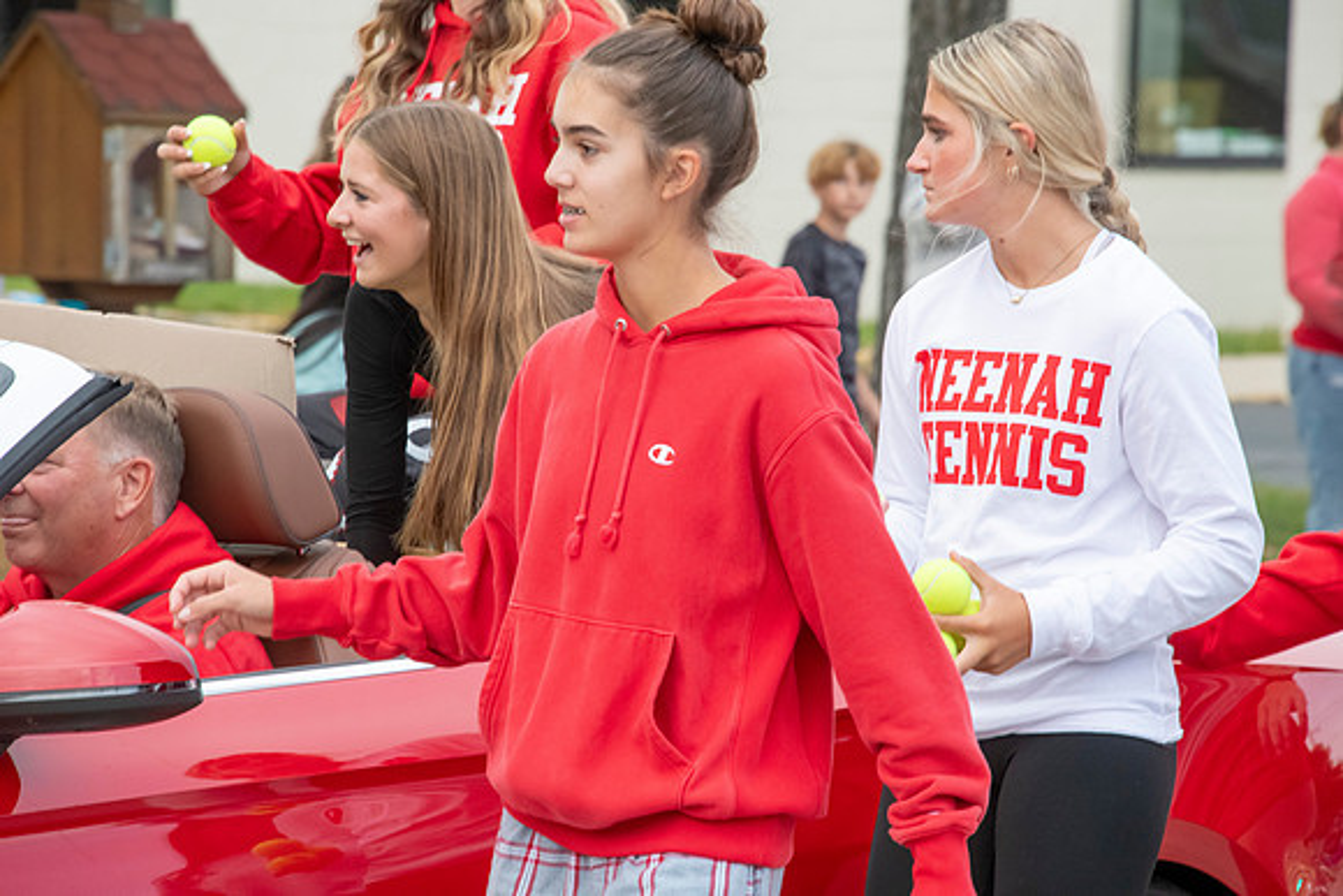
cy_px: 448
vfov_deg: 4.6
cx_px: 672
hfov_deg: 6.9
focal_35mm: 300
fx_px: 11194
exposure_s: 1/250
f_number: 11
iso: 3200
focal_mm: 300
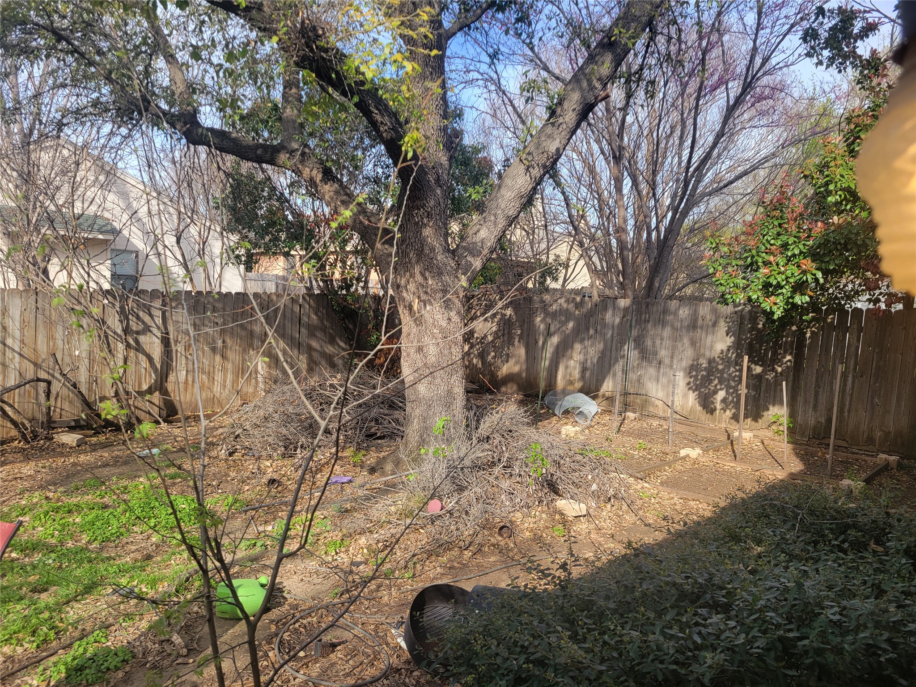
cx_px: 458
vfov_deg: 53.1
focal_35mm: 26
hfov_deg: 67.3
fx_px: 688
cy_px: 344
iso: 40
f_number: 1.8
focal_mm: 5.4
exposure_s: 1/864
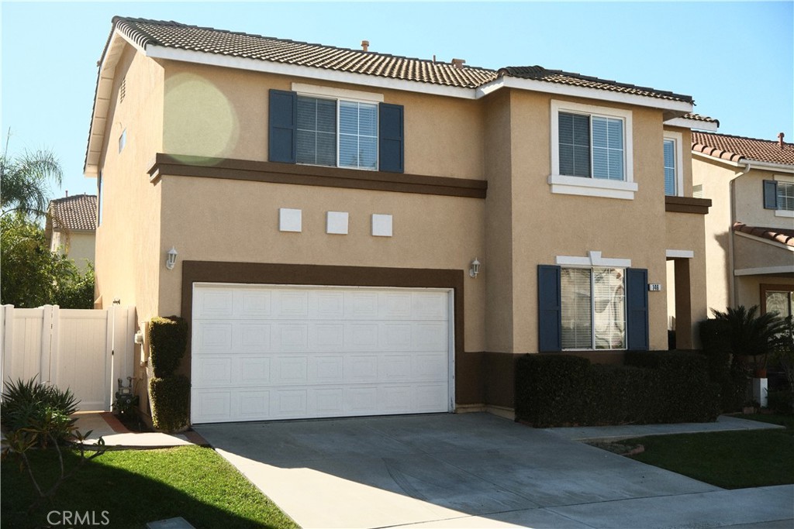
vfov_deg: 37.9
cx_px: 397
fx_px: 772
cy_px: 264
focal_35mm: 35
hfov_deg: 54.4
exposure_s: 1/2700
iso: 320
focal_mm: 23.3
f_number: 2.8
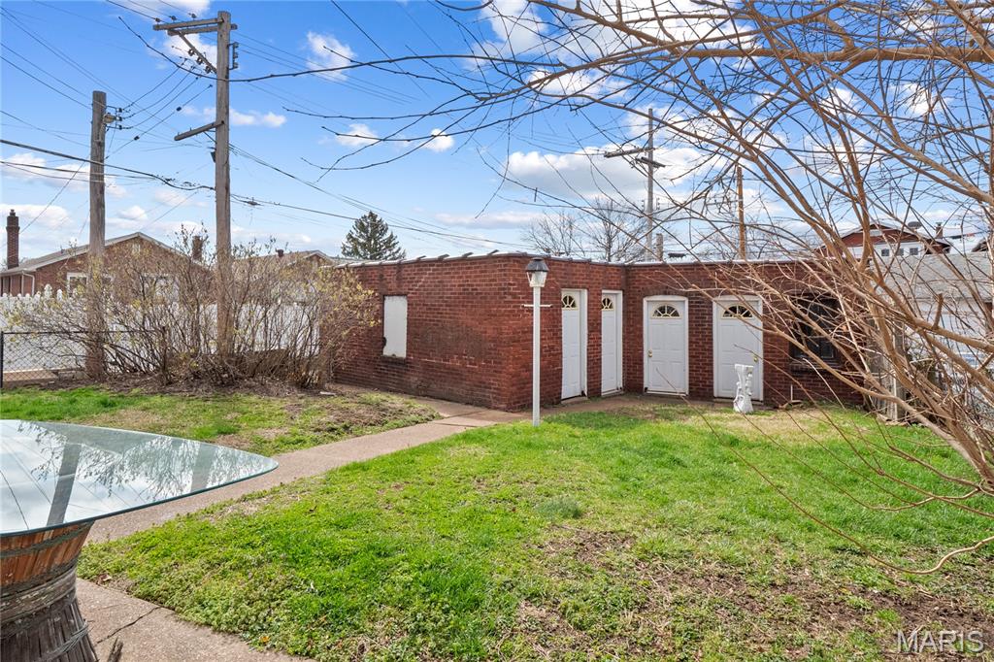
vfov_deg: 67.3
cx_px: 497
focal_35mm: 18
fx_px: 497
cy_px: 331
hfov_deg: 90.0
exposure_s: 1/1000
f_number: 8
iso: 400
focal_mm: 9
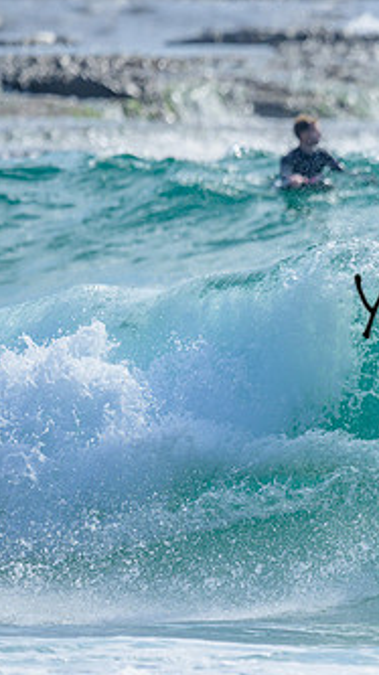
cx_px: 563
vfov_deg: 1.5
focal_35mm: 1461
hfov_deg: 0.8
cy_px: 289
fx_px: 26135
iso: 250
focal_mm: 800
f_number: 6.3
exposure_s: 1/2000
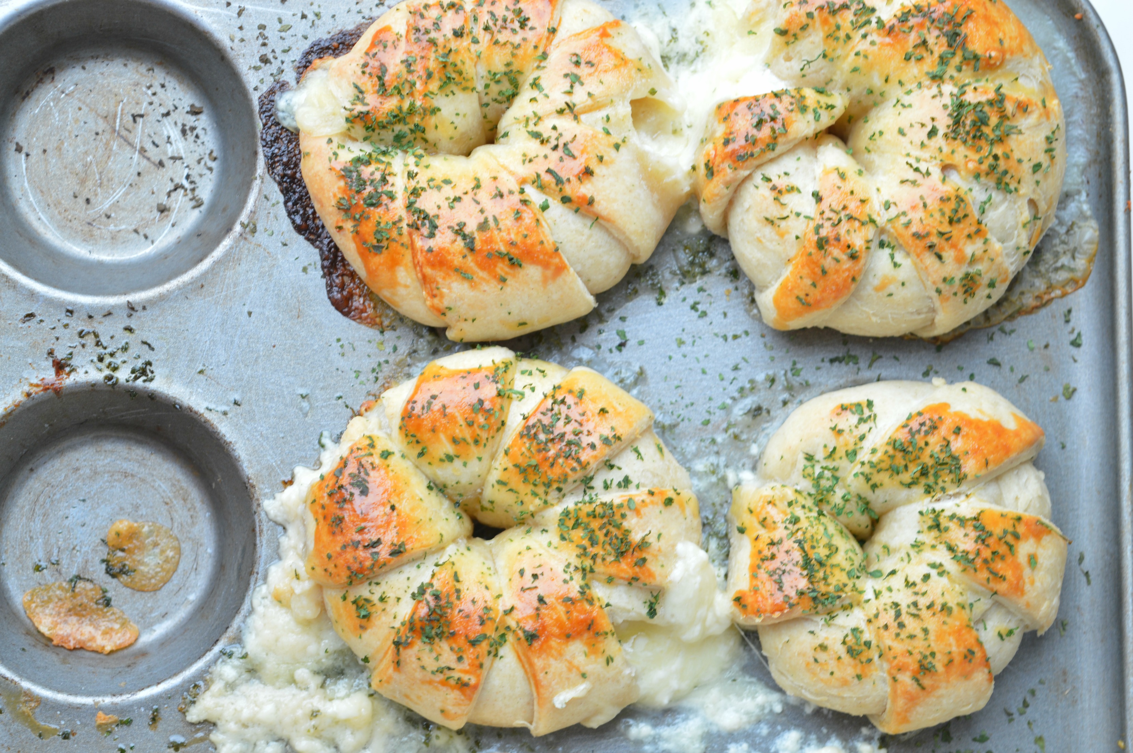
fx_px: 2594
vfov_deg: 16.5
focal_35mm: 82
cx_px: 566
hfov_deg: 24.6
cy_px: 376
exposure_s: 1/15
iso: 100
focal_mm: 55
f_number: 5.6
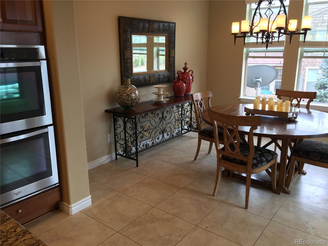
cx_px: 164
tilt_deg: -13.9
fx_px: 275
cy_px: 123
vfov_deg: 48.2
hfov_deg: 61.7
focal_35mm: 29
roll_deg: -0.3
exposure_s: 1/30
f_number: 2.2
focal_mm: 4.15
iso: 32
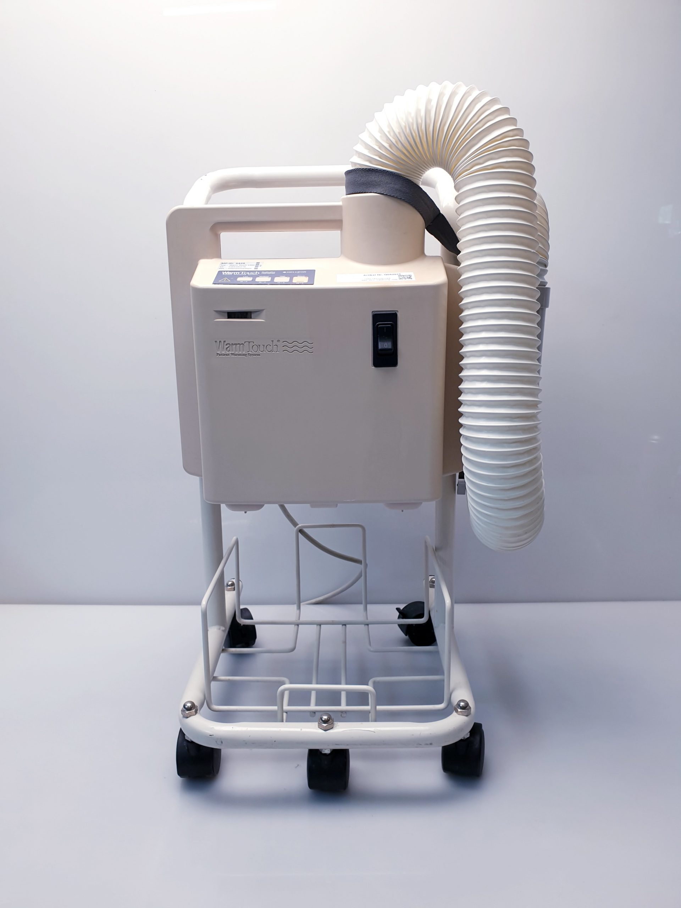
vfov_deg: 67.3
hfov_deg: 53.1
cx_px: 340
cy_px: 454
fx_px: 682
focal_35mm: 26
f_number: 2.4
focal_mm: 4.3
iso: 50
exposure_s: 1/50
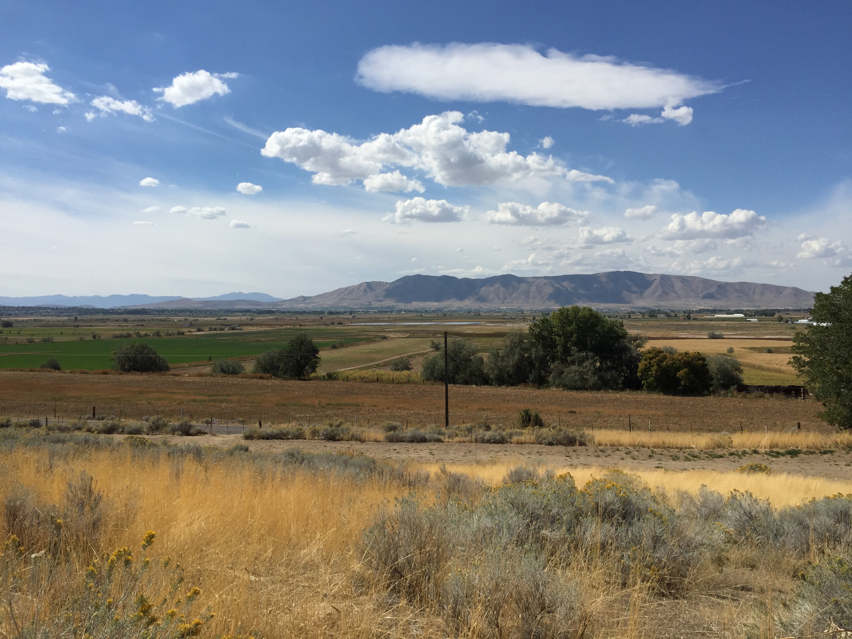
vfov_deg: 48.2
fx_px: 714
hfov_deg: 61.7
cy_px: 320
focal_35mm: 29
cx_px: 426
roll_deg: -1.9
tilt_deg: +0.3
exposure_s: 1/4405
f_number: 2.2
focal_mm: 4.15
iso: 32
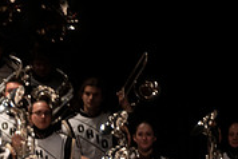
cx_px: -140
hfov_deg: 3.2
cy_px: 183
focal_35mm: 651
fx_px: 4307
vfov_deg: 2.1
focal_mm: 200
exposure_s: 1/500
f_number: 2.8
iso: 2500
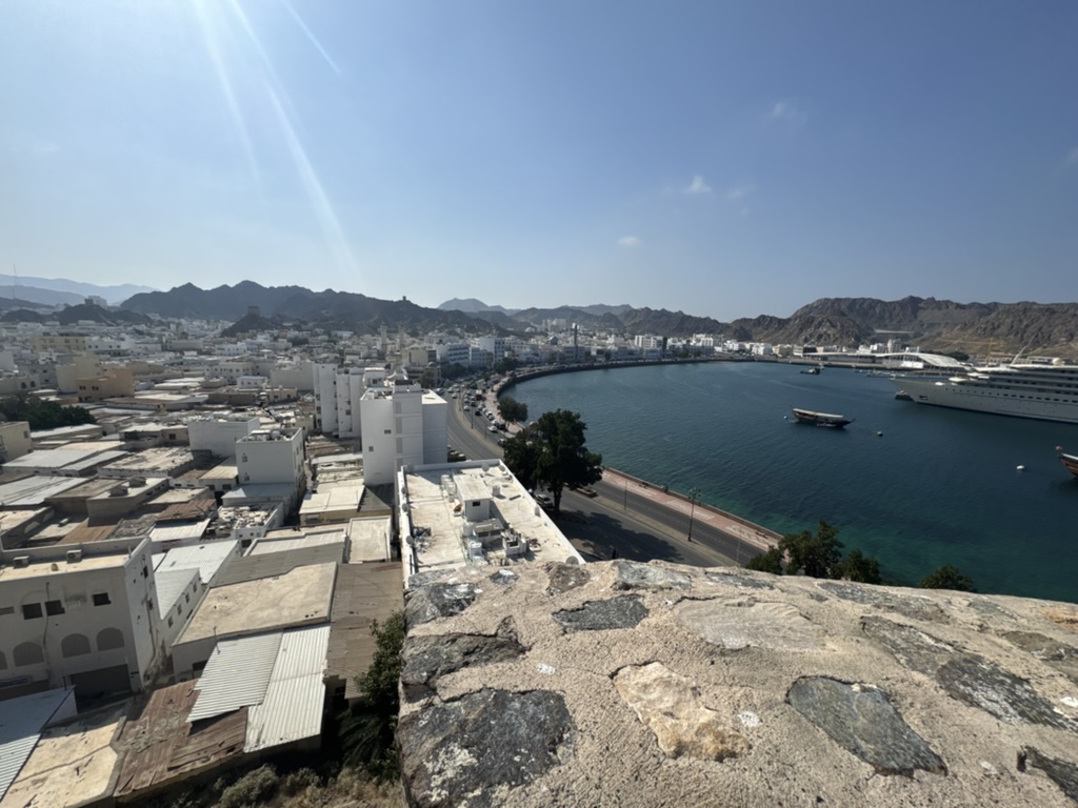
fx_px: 436
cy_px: 404
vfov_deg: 85.7
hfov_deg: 102.1
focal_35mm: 14
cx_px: 539
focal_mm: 2.22
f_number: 2.2
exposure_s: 1/3906
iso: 40
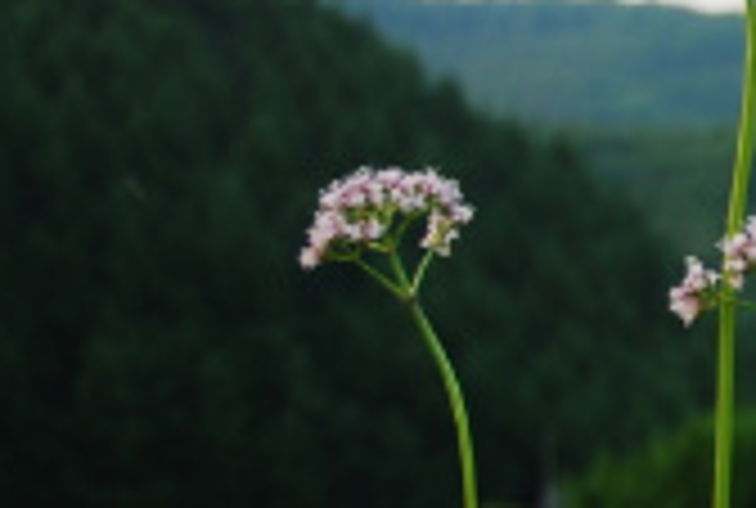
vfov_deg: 8.6
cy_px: 429
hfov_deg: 12.0
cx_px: 1274
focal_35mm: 160
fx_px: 3369
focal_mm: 28
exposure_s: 1/60
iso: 100
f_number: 4.5
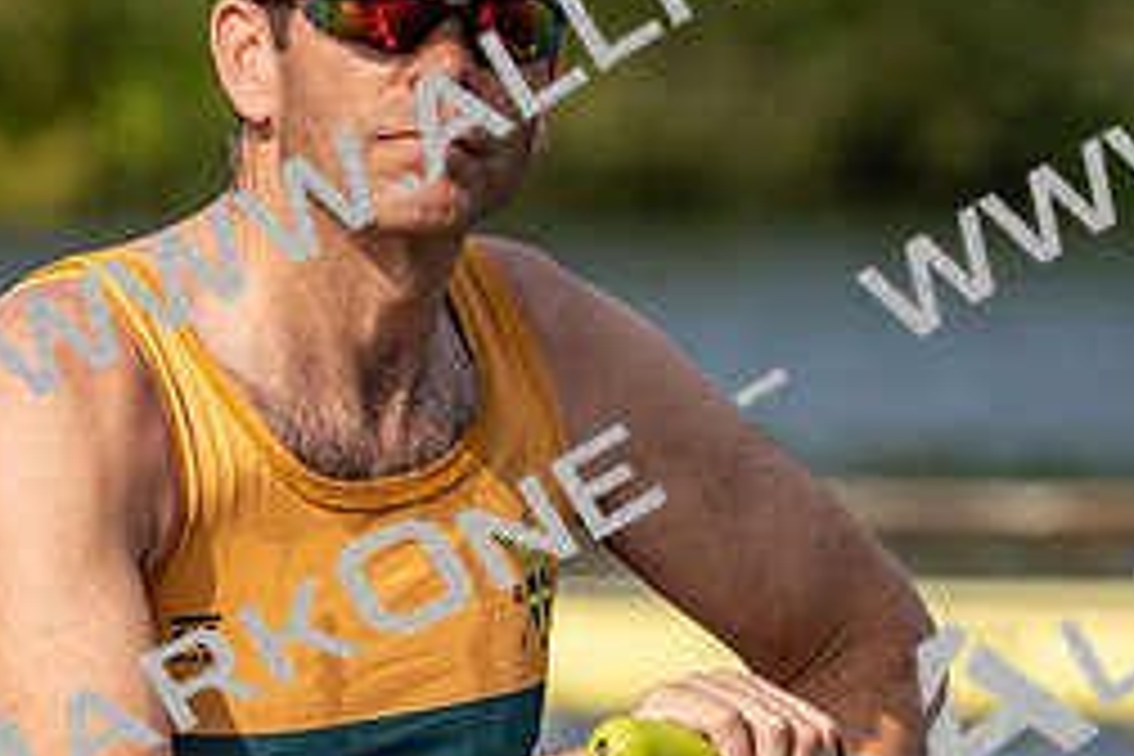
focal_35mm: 608
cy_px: 412
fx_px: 19151
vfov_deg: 2.3
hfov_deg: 3.4
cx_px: 531
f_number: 5.6
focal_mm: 264
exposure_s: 1/1600
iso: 200
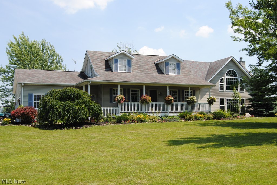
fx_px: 300
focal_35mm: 39
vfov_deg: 34.3
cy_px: 92
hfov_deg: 49.5
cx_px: 138
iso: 100
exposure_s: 1/250
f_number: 8
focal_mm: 26
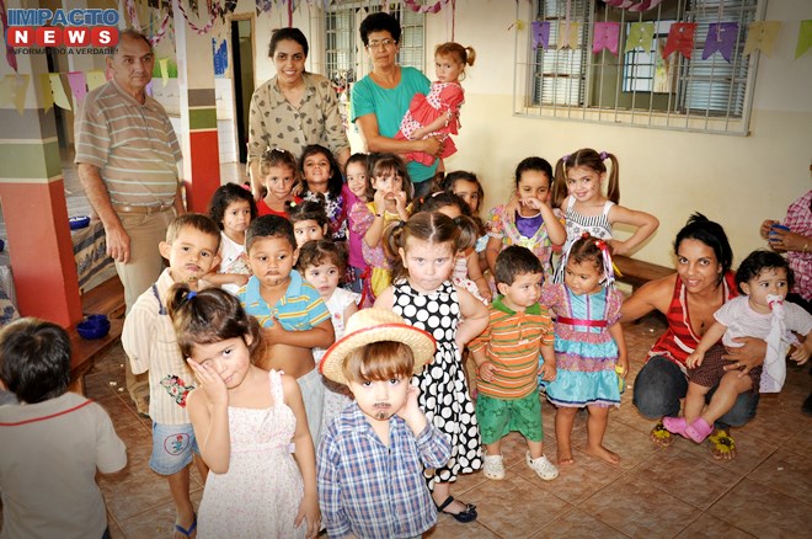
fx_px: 709
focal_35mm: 32
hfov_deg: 59.6
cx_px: 406
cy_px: 270
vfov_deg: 41.6
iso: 800
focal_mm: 21
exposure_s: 1/60
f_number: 3.8
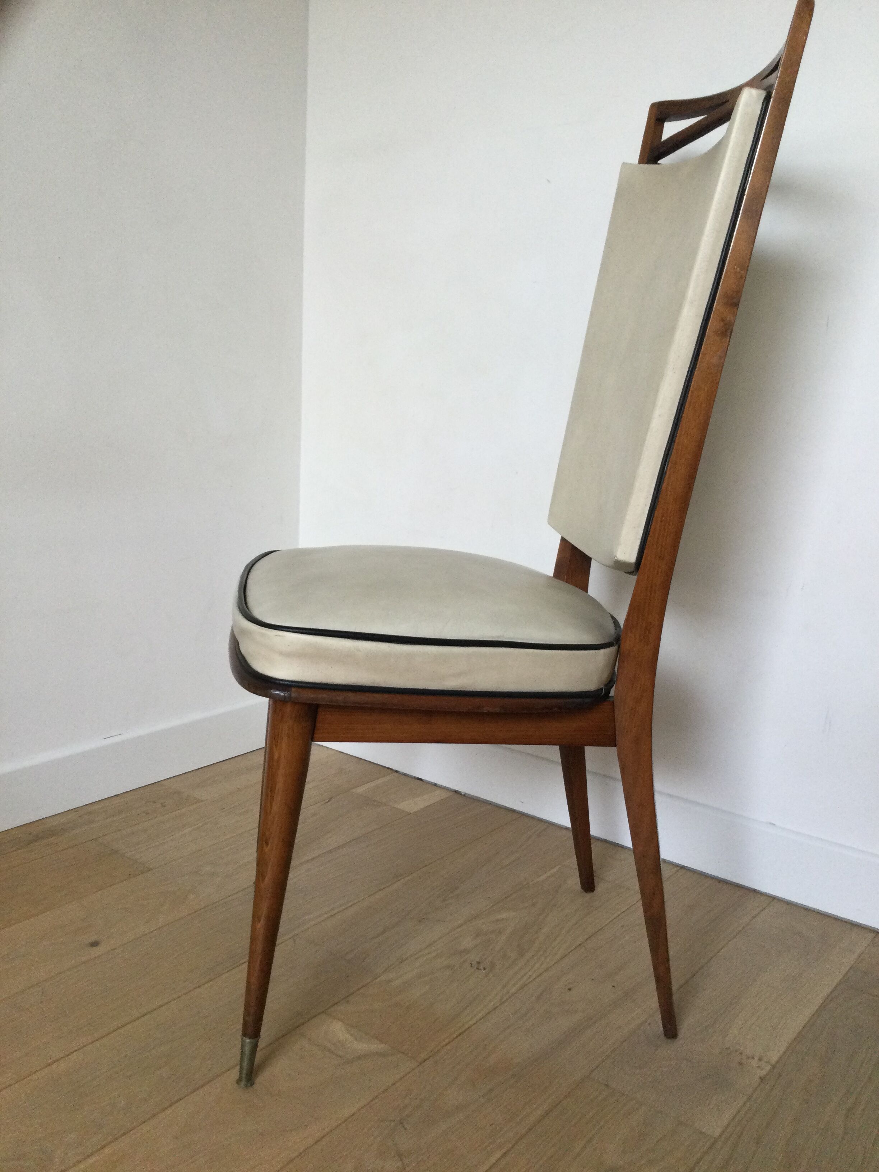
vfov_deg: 58.4
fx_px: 1050
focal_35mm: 31
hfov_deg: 45.4
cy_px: 586
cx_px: 440
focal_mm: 3.3
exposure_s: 1/33
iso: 50
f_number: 2.4
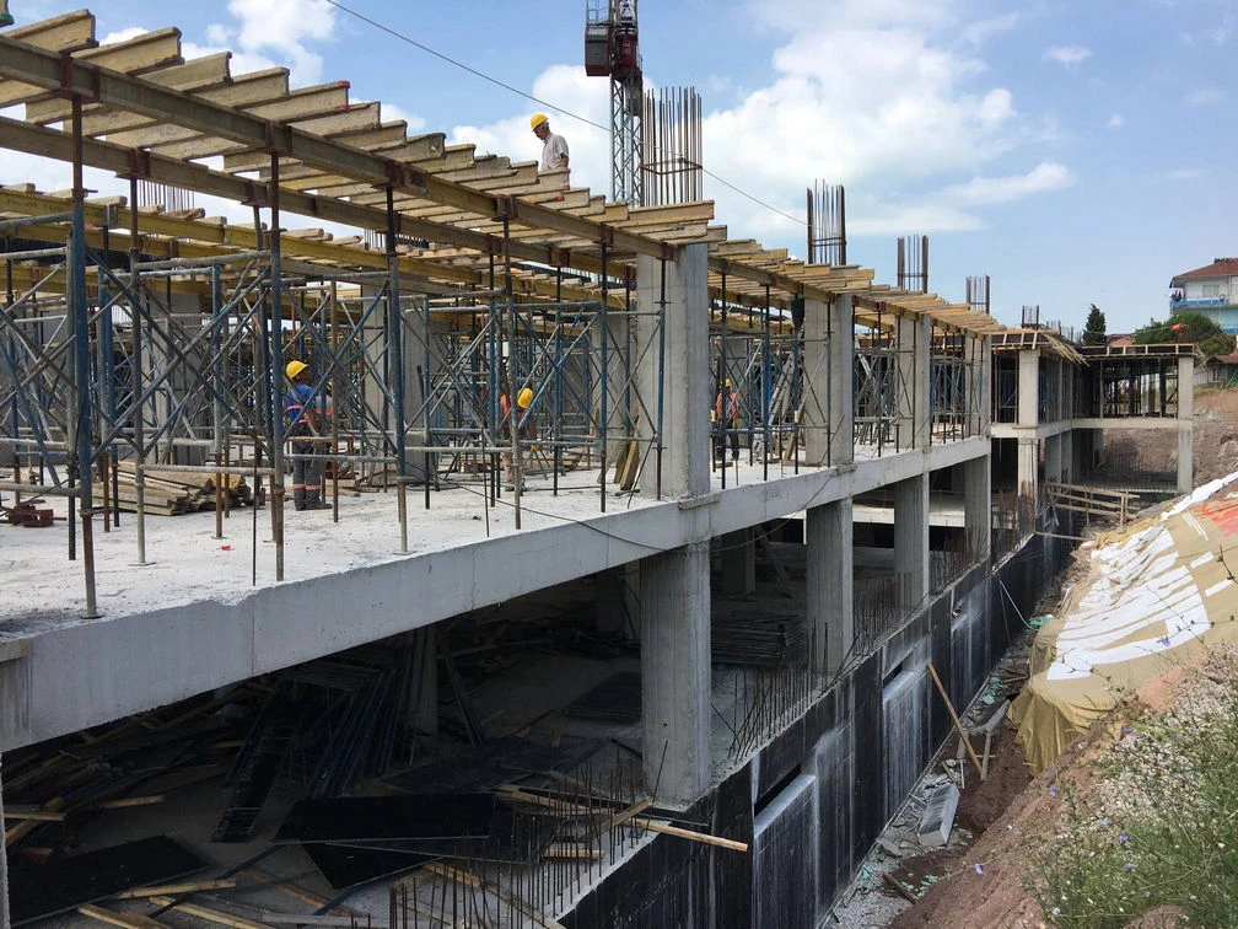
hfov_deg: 61.7
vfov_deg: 48.2
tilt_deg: -1.2
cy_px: 464
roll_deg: +0.8
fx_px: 1037
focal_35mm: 29
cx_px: 619
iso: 25
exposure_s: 1/1099
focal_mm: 4.15
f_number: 2.2
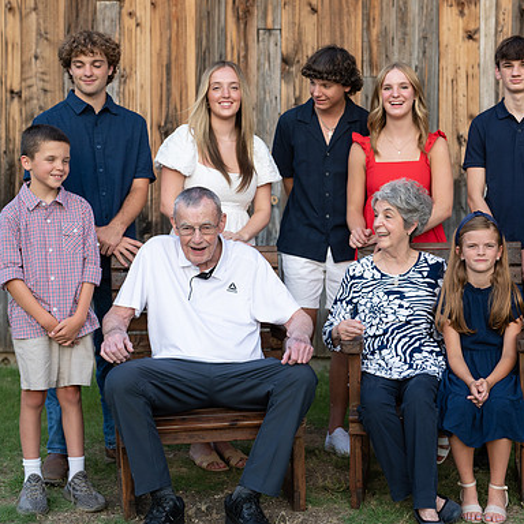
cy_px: 243
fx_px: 1267
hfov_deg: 23.2
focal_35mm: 74
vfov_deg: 23.4
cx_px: 364
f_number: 2.2
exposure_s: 1/800
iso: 200
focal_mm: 50
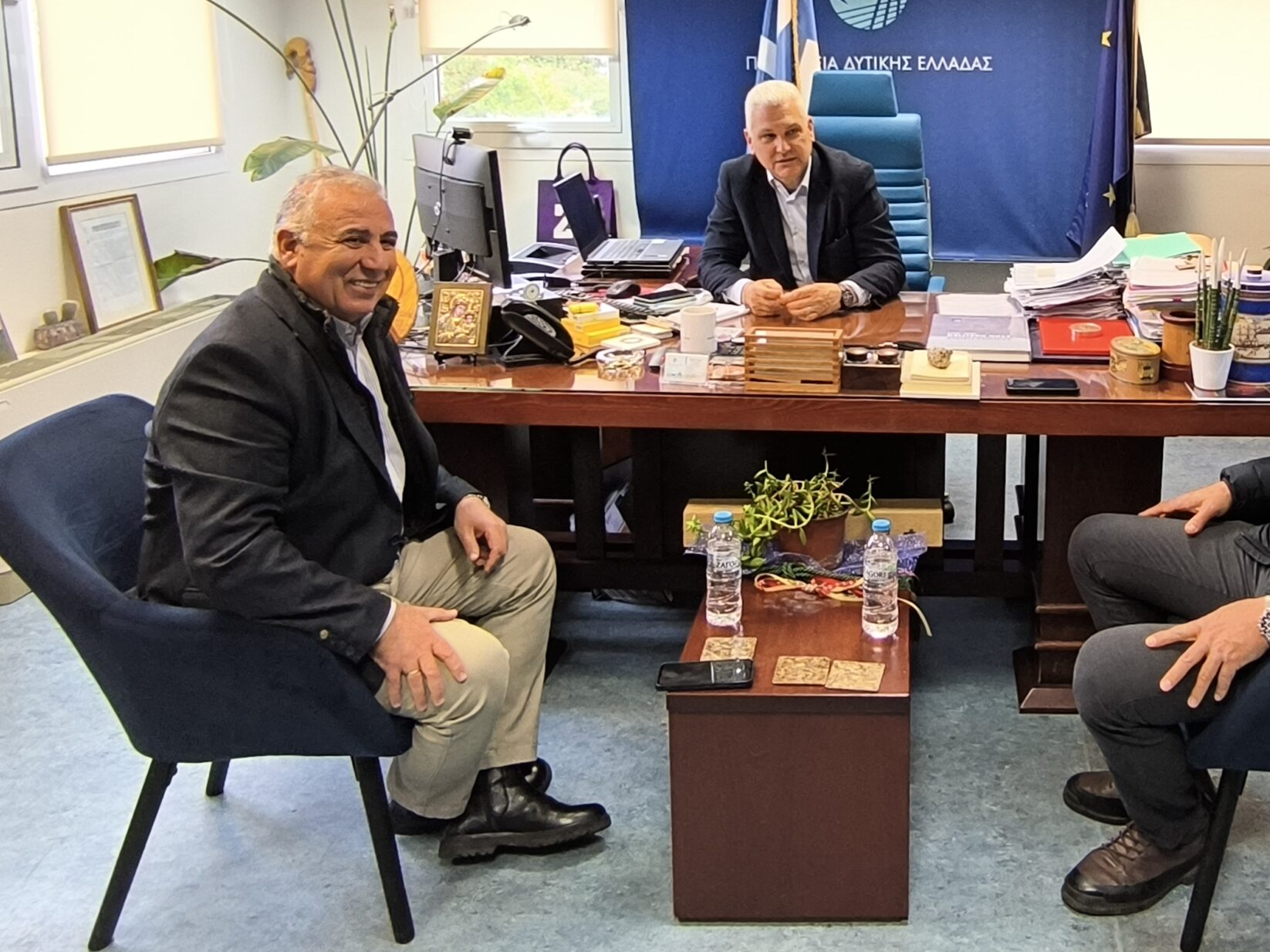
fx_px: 1027
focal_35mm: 28
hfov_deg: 60.8
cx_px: 914
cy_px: 229
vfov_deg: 47.7
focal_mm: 1.65
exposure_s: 1/50
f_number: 2.2
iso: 200
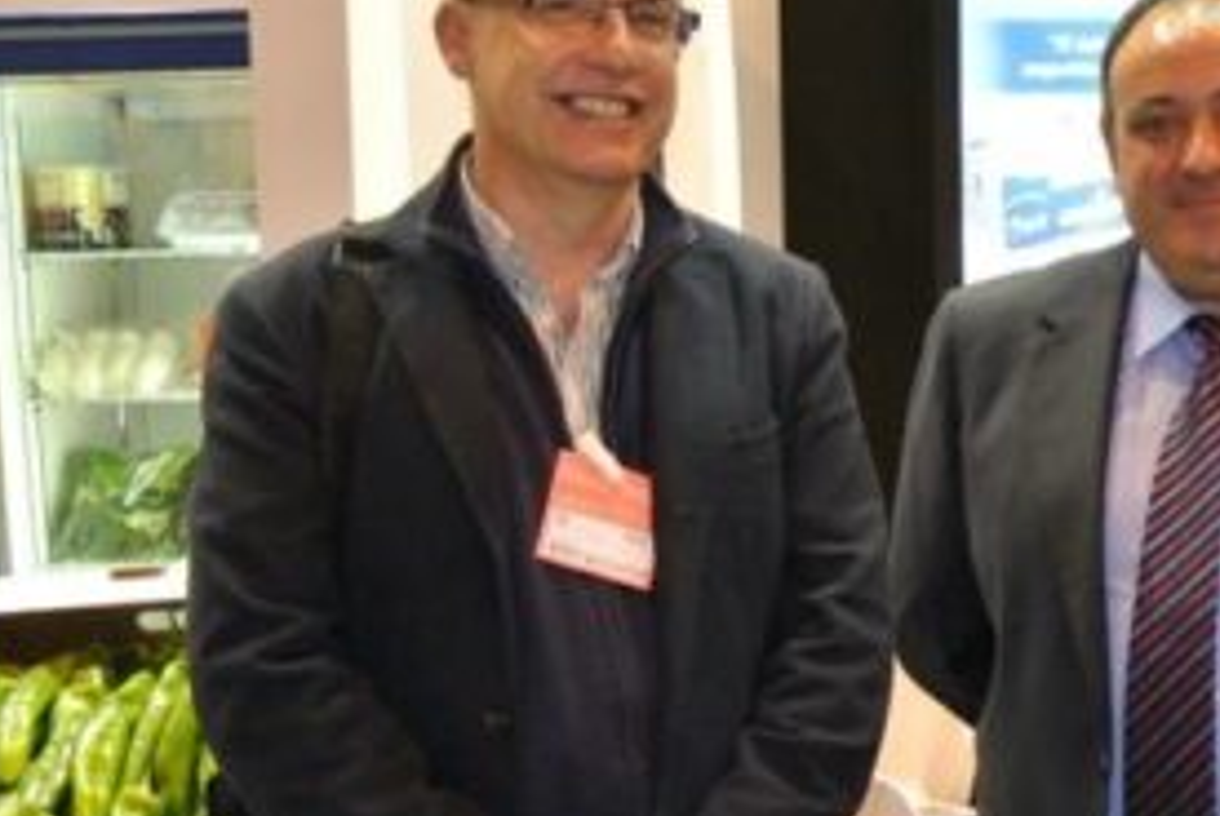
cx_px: 1508
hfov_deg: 22.8
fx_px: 2748
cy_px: 710
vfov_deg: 16.7
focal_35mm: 81
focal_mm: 11
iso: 640
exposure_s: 1/60
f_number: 3.5
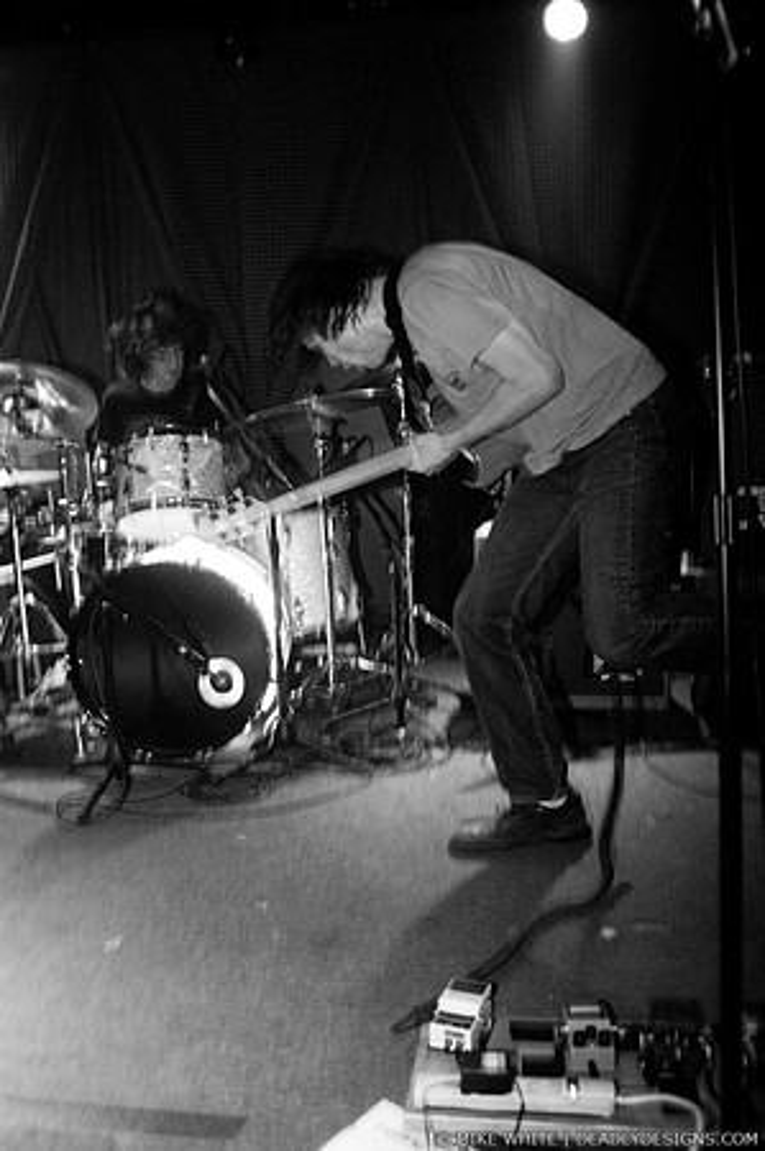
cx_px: 382
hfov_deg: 43.5
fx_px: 958
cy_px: 576
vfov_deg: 62.0
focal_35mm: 30
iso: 800
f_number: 2.8
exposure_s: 1/40
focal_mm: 20
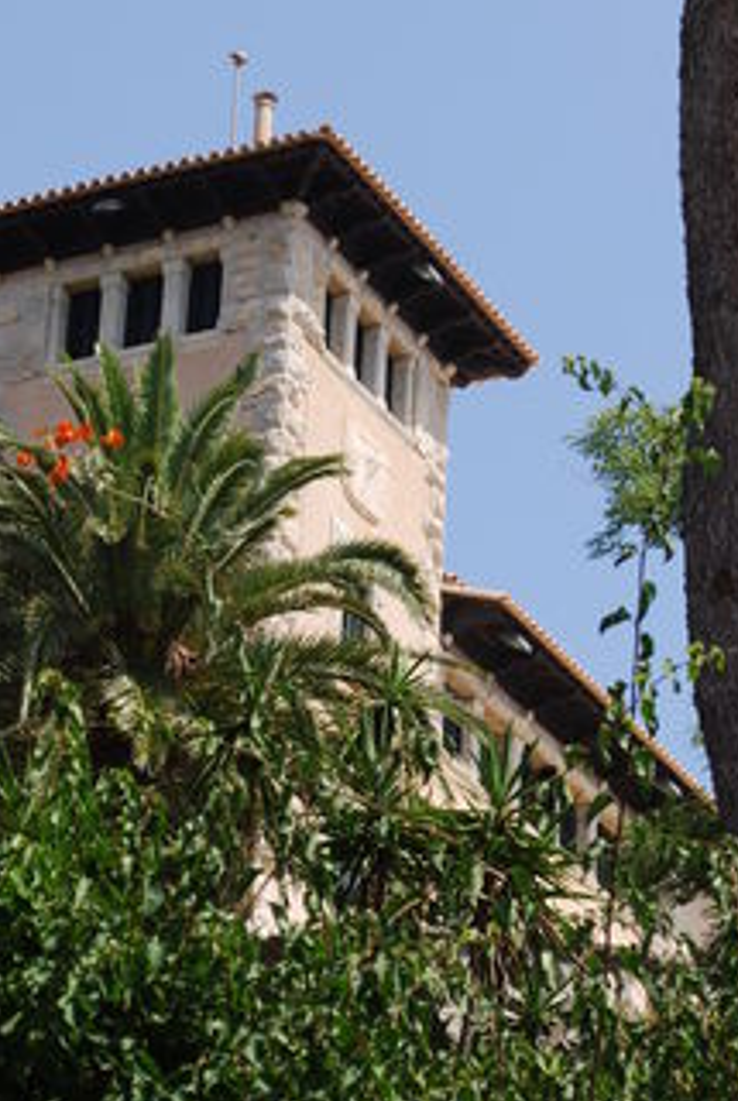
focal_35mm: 126
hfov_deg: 10.9
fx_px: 3854
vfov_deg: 16.3
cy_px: 480
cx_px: 360
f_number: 7.1
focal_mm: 55
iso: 100
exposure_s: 1/200
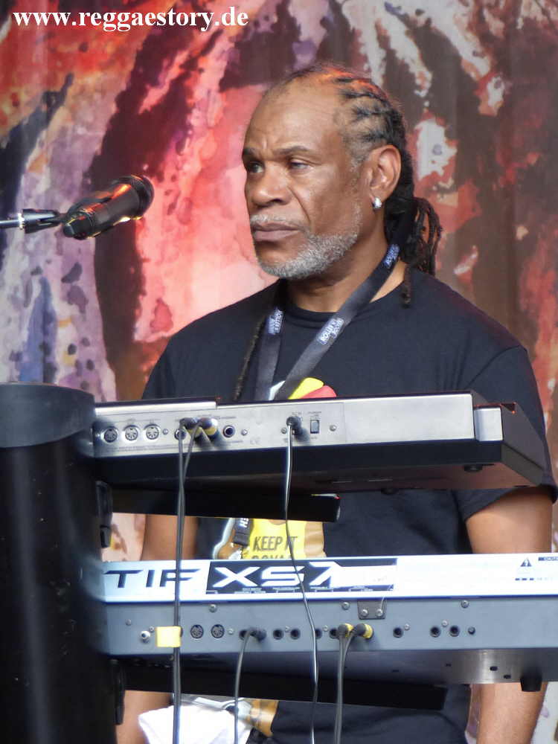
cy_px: 372
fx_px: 3439
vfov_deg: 12.3
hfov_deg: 9.3
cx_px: 279
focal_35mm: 160
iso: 160
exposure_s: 1/160
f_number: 2.8
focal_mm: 28.7
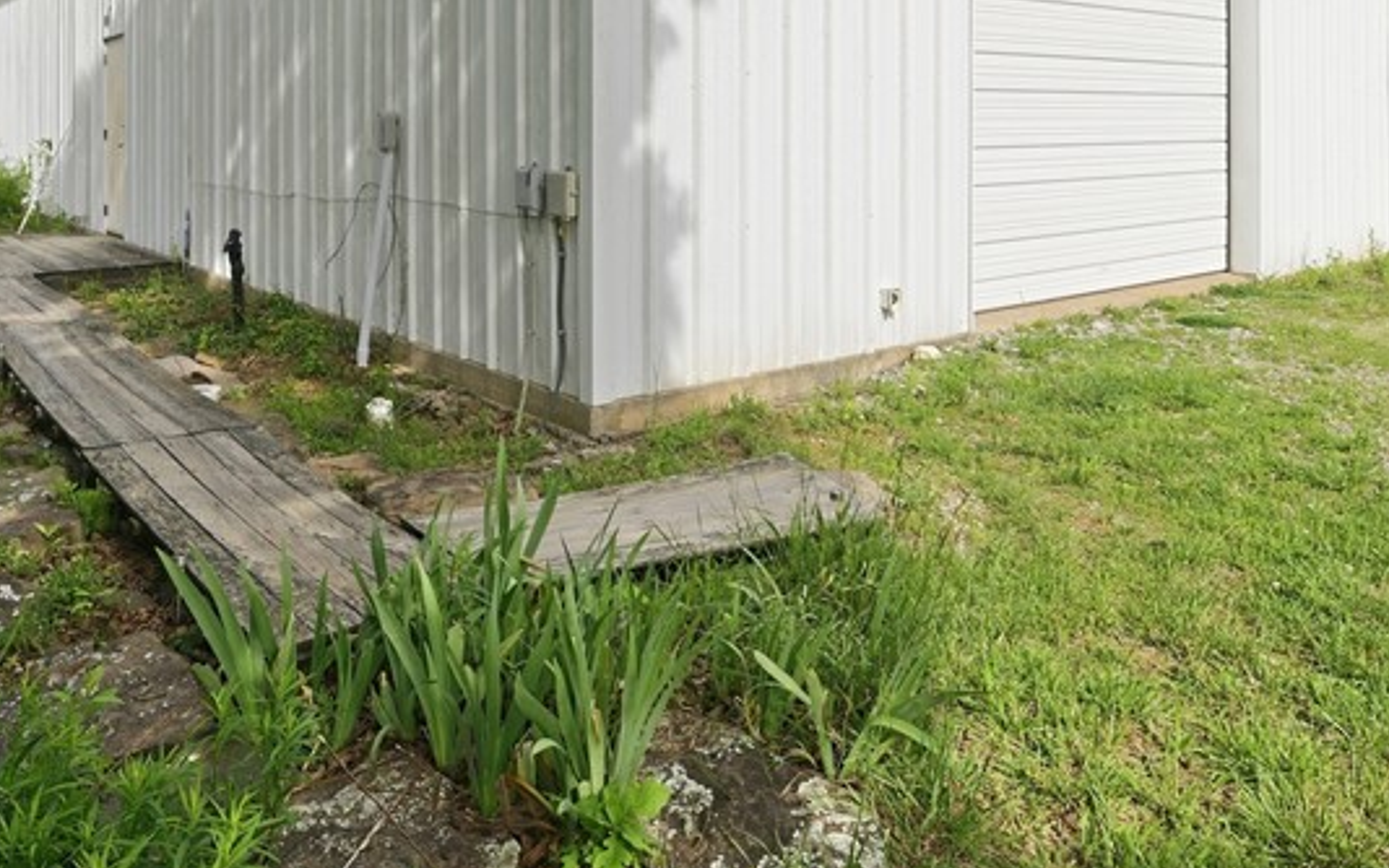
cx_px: 642
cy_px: 101
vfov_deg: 40.2
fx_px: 1098
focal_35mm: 29
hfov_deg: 64.5
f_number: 8
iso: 400
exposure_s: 1/1000
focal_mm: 14
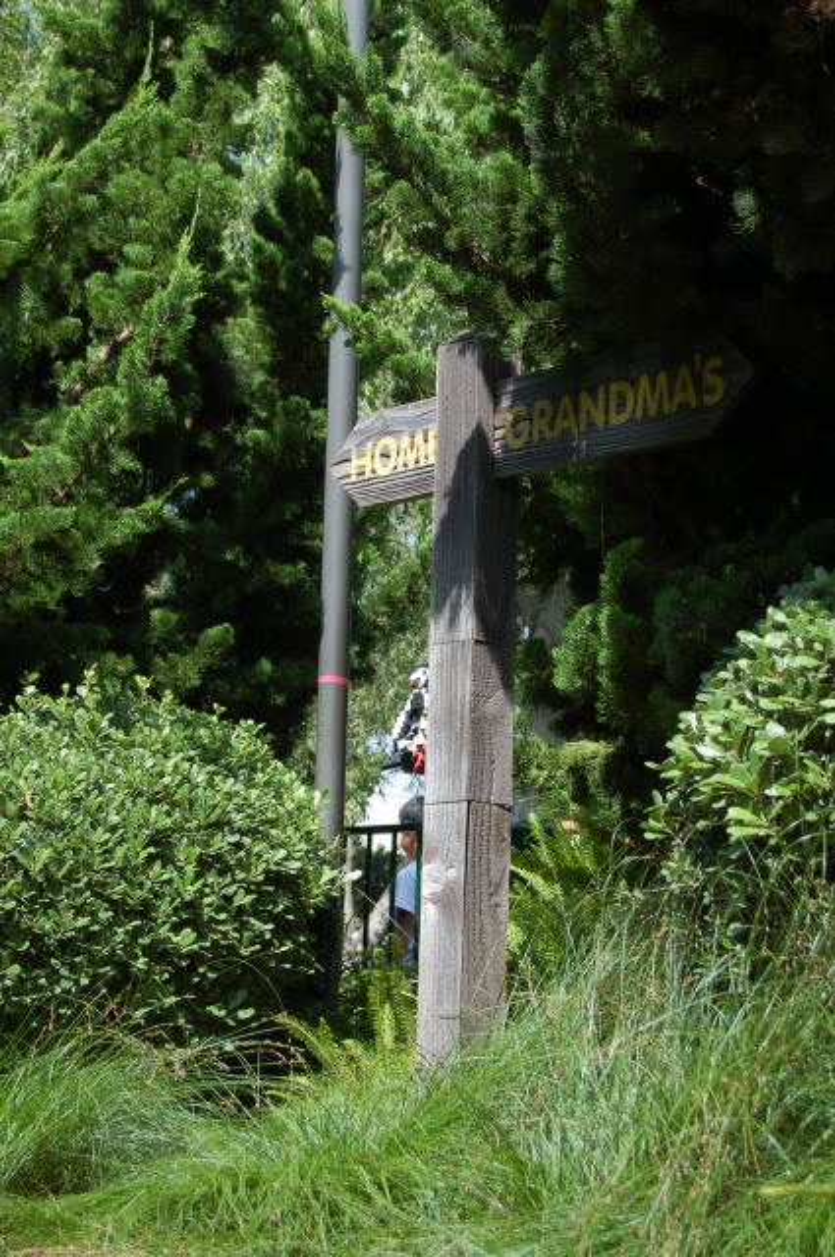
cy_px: 628
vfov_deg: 27.0
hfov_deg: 18.1
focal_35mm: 75
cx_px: 418
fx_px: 2616
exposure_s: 1/200
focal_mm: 50
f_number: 7.1
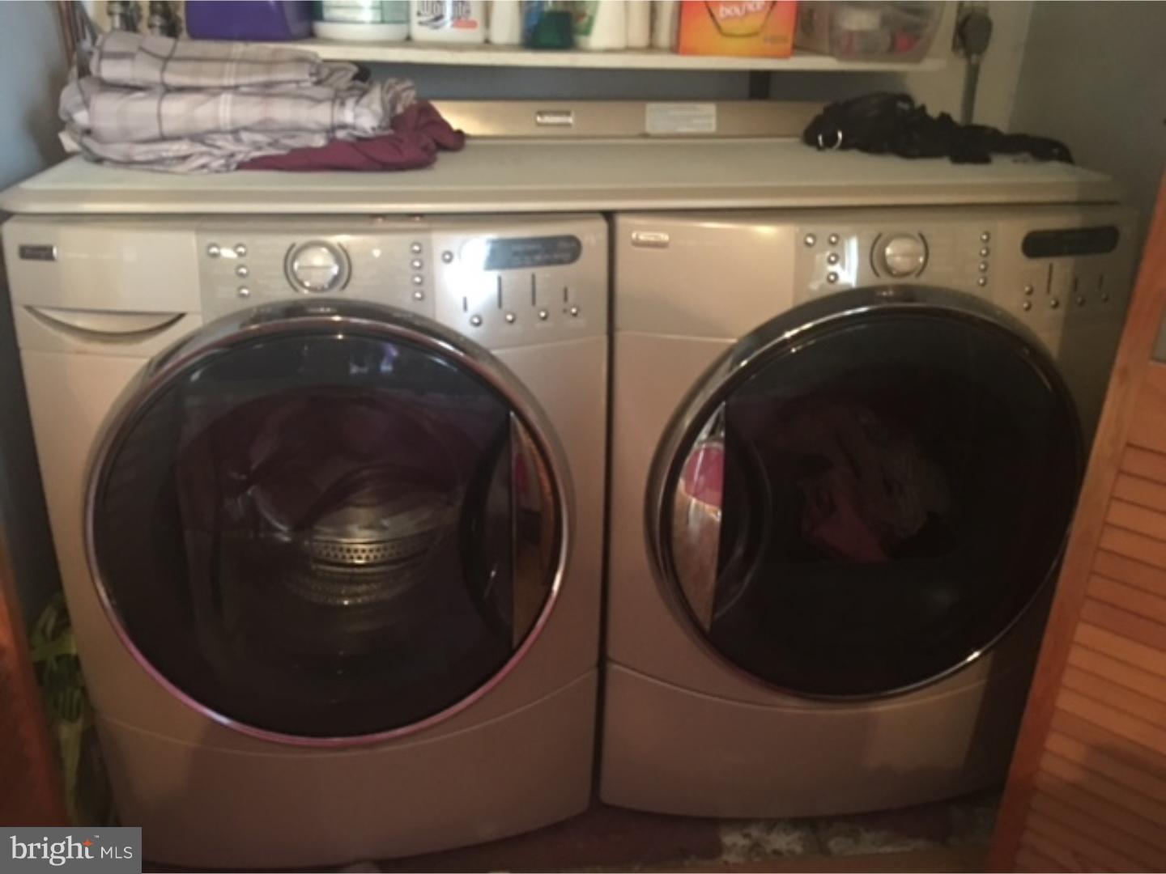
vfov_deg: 48.2
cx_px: 583
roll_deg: -2.1
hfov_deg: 61.7
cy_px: 437
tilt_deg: -23.8
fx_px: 977
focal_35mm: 29
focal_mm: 4.15
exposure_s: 1/4
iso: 100
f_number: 2.2
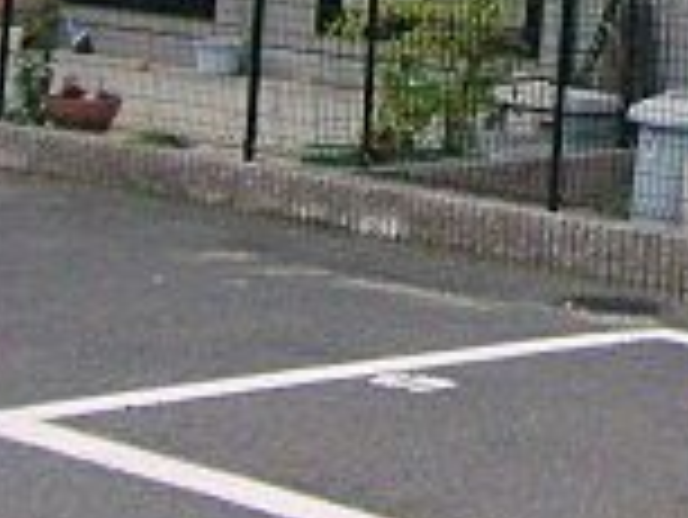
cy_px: -532
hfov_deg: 12.6
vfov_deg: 9.7
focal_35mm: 142
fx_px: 2824
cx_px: 1259
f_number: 3.6
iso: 64
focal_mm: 6.1
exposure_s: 1/80
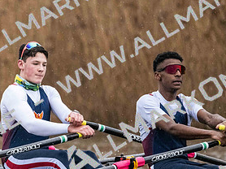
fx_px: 5245
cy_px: 107
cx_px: -2
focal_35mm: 804
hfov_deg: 2.5
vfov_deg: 1.8
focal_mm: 400
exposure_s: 1/1600
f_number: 4.5
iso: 8000
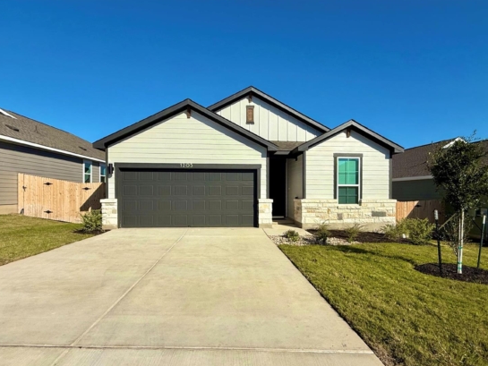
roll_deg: -0.3
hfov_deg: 98.2
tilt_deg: +0.1
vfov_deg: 81.7
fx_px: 212
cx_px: 248
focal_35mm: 15
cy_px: 194
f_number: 2.2
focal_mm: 2.22
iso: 64
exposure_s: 1/6173
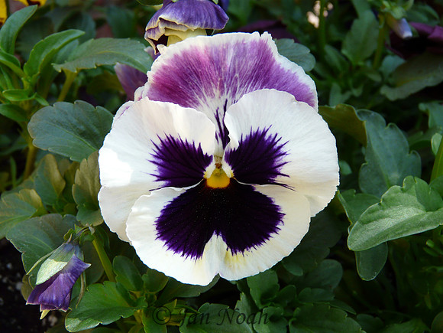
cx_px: 222
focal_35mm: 46
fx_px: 589
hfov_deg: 41.2
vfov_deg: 31.5
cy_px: 166
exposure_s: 1/100
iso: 100
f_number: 4
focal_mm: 7.5
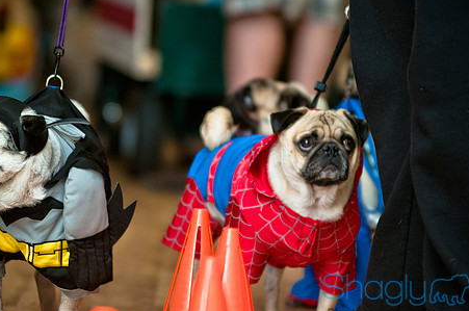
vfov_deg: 3.5
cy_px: 140
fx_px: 5020
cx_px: 187
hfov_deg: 5.3
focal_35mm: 386
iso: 200
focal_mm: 200
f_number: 2.8
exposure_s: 1/200
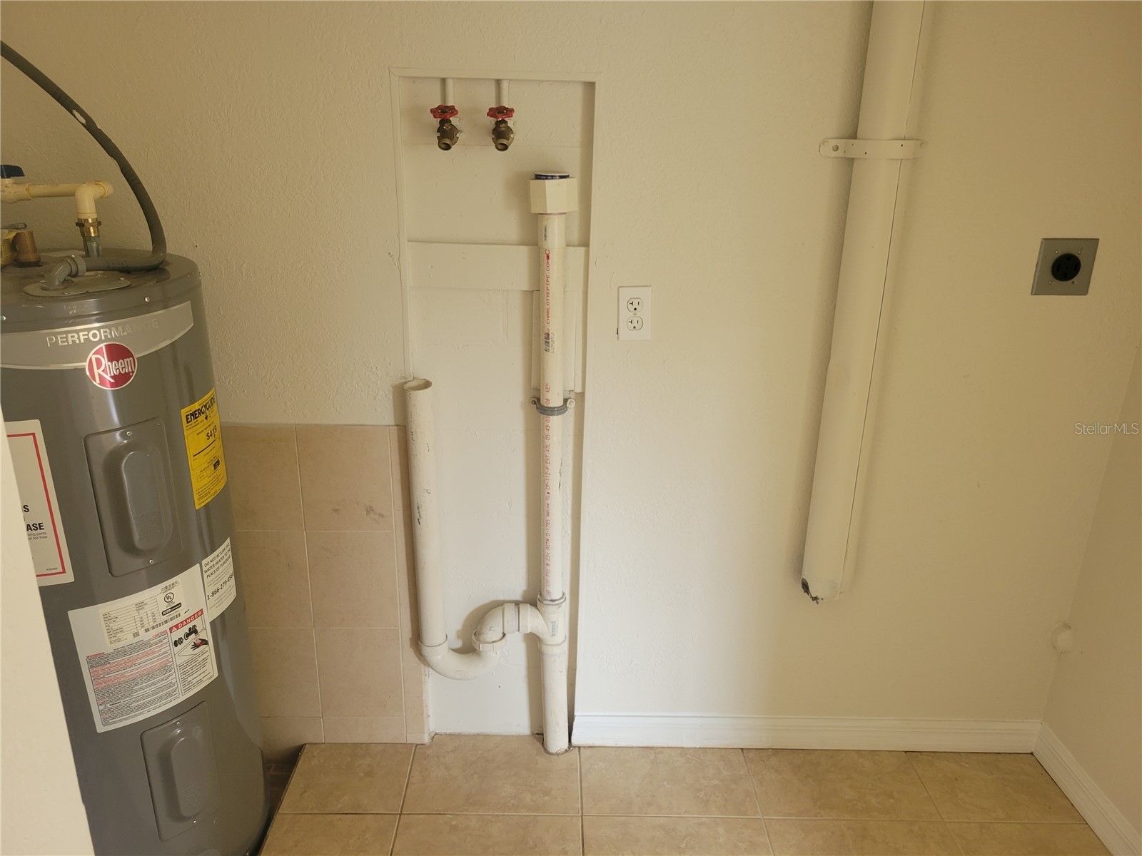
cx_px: 571
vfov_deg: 53.1
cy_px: 428
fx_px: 858
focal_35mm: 26
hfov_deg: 67.3
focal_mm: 5.4
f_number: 1.8
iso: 200
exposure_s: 1/40
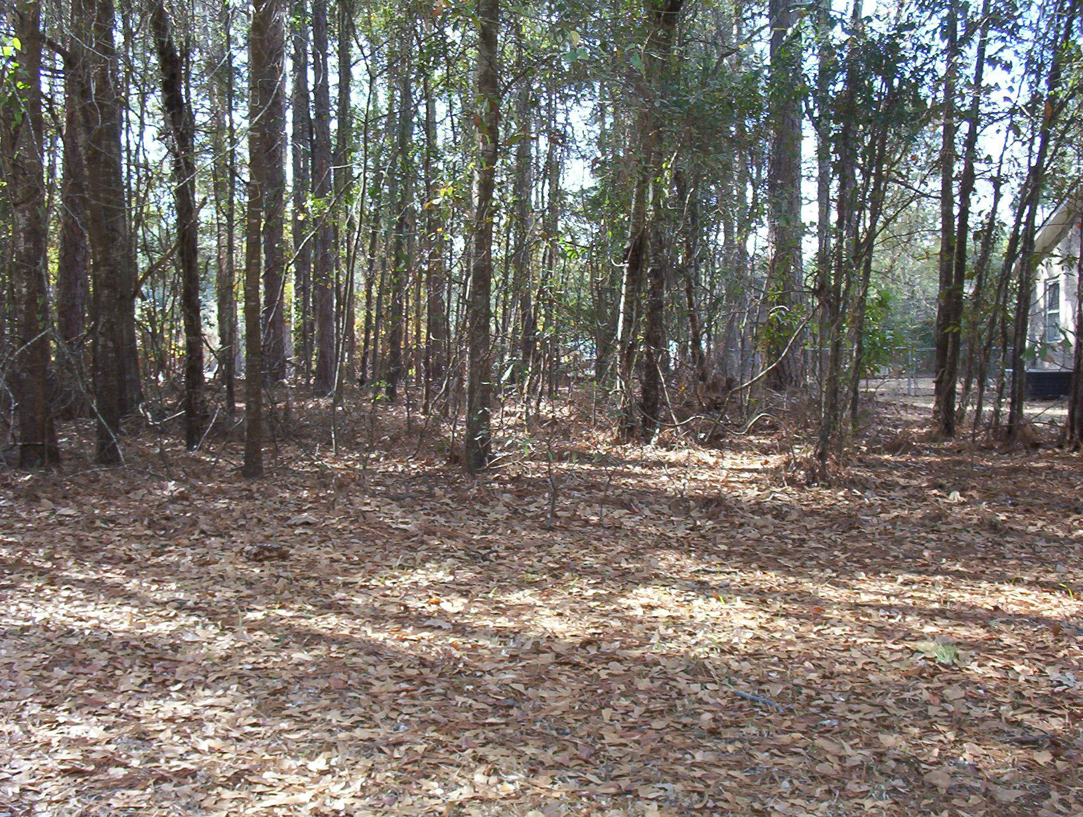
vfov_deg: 37.0
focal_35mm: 39
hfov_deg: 47.8
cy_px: 408
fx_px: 1223
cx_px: 542
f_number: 4.5
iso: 100
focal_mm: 6
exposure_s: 1/64.2
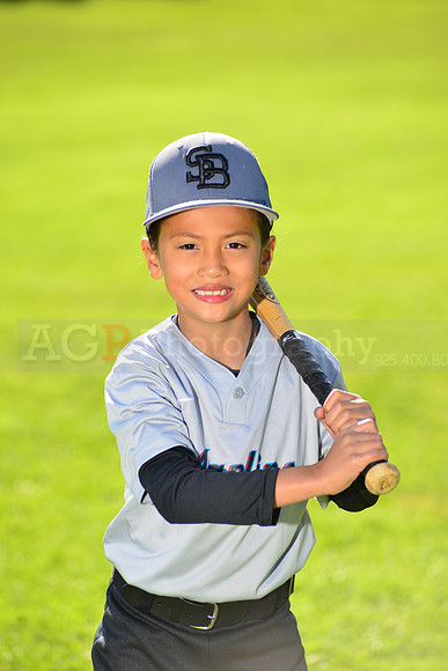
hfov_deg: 8.1
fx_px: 3171
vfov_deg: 12.1
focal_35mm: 170
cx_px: 224
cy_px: 336
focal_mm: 170
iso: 100
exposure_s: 1/250
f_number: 5
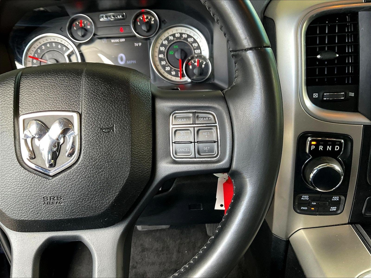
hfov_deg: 61.7
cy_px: 139
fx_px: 311
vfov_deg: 48.2
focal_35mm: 29
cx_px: 186
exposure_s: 1/60
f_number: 1.8
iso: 80
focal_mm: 3
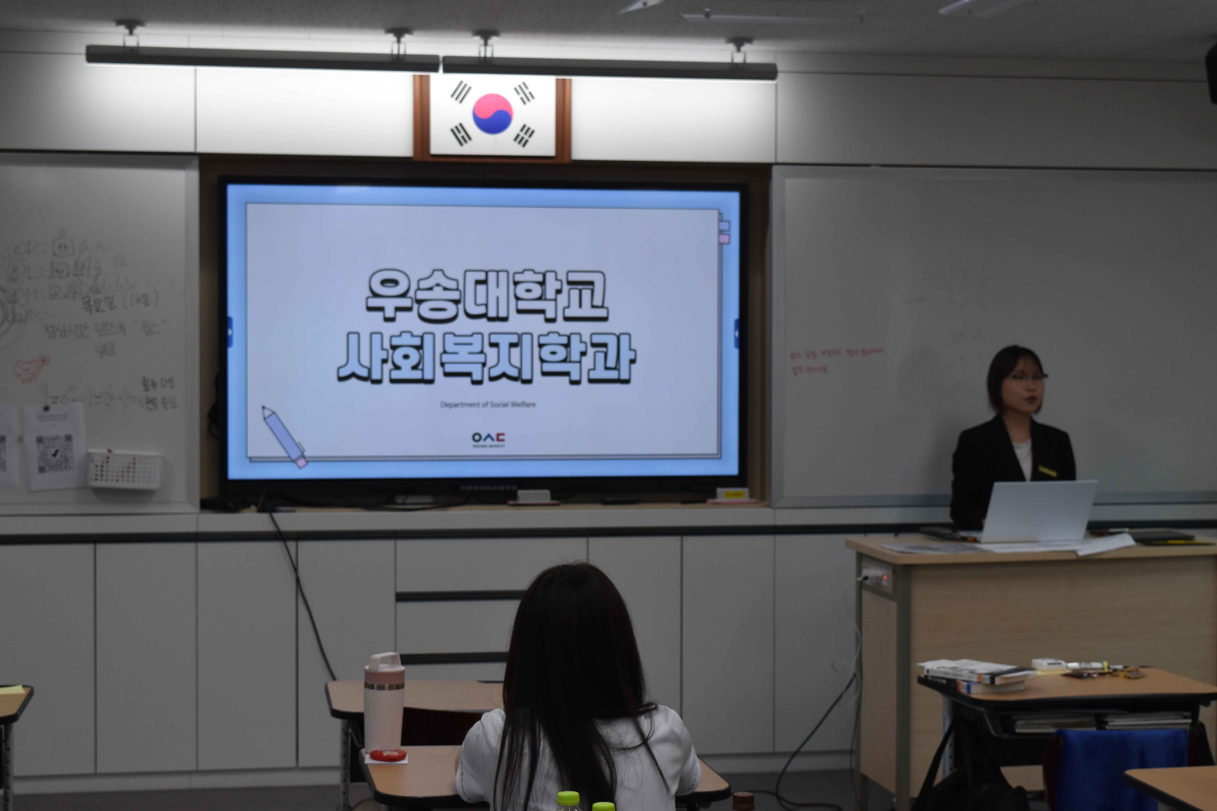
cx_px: 608
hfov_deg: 33.4
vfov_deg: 22.6
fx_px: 2028
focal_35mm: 60
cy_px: 406
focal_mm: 40
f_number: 5.6
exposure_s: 1/125
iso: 400
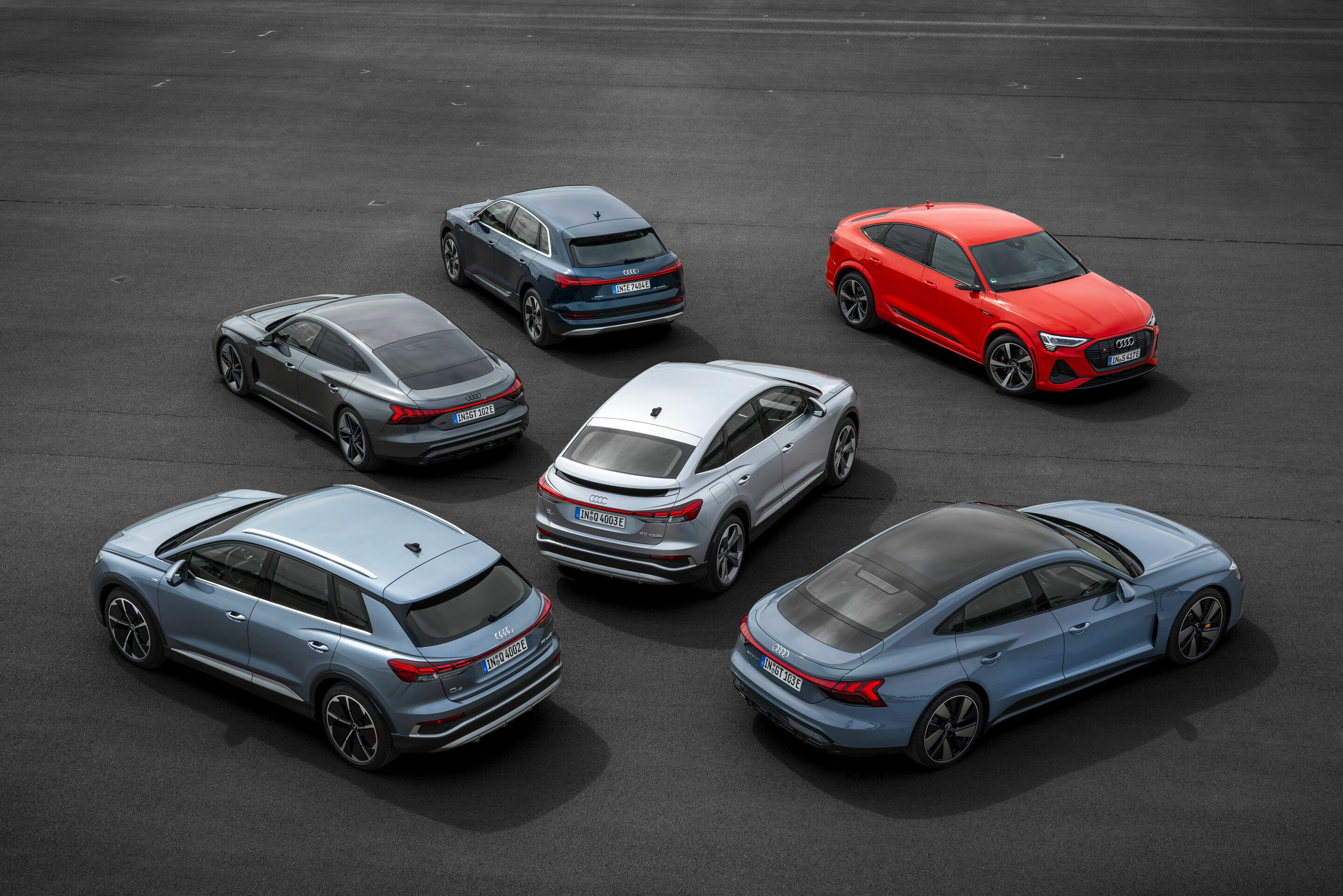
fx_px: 1865
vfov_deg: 27.0
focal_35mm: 50
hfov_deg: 39.6
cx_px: 672
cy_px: 448
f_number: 11
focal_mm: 50
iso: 100
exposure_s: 1/125
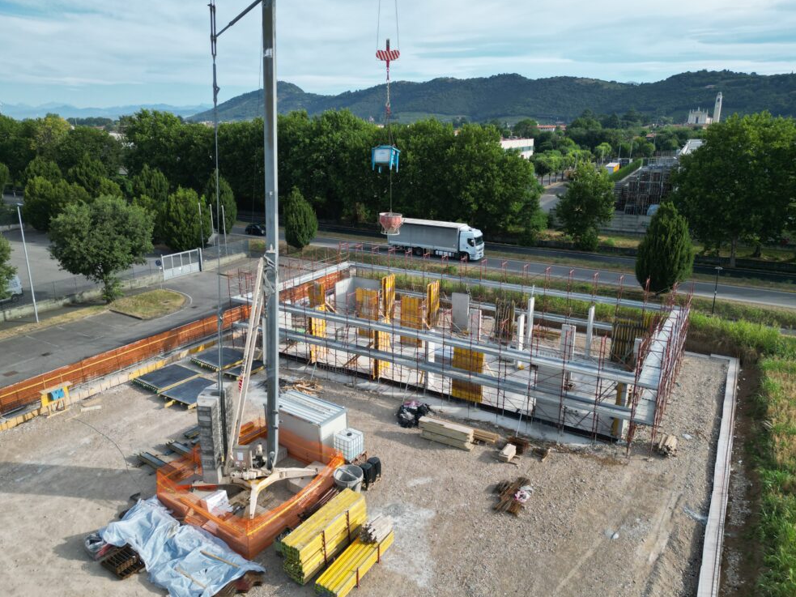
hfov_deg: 69.4
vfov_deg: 54.9
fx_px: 575
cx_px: 401
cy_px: 292
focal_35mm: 25
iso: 140
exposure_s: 1/2000
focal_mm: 6.72
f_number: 1.7
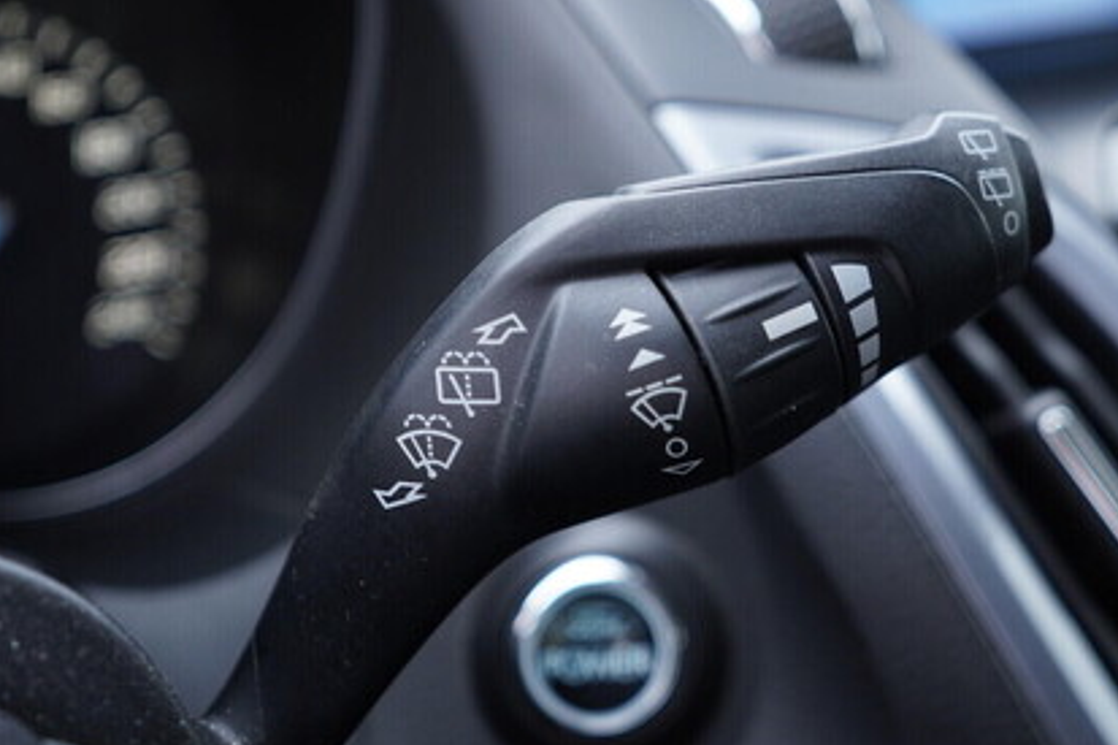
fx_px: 1490
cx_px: 631
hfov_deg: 41.1
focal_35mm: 48
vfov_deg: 28.0
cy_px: 316
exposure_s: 1/40
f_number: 2.8
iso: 320
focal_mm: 24
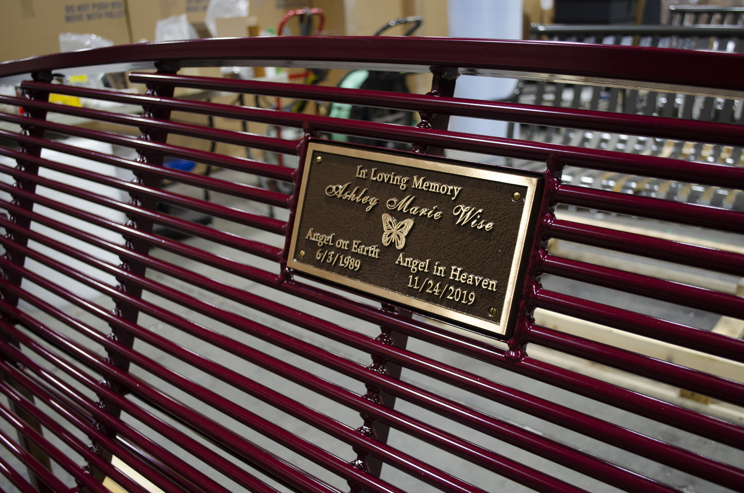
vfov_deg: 39.8
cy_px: 246
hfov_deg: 57.3
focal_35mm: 33
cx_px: 372
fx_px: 681
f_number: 4
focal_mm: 22
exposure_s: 1/60
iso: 800
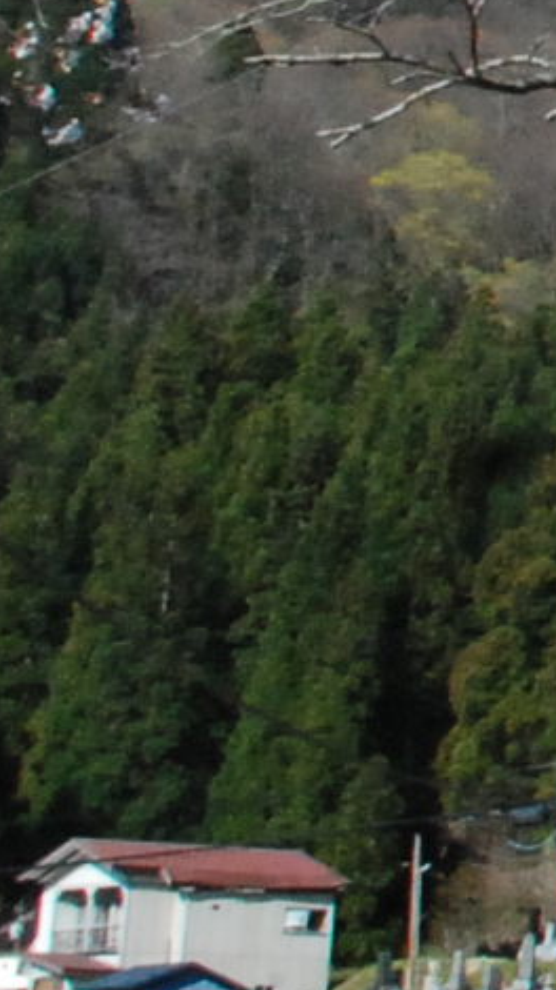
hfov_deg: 5.4
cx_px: 2285
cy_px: -358
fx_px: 5090
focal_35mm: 194
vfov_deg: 10.8
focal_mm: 20
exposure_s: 1/800
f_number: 14
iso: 1600
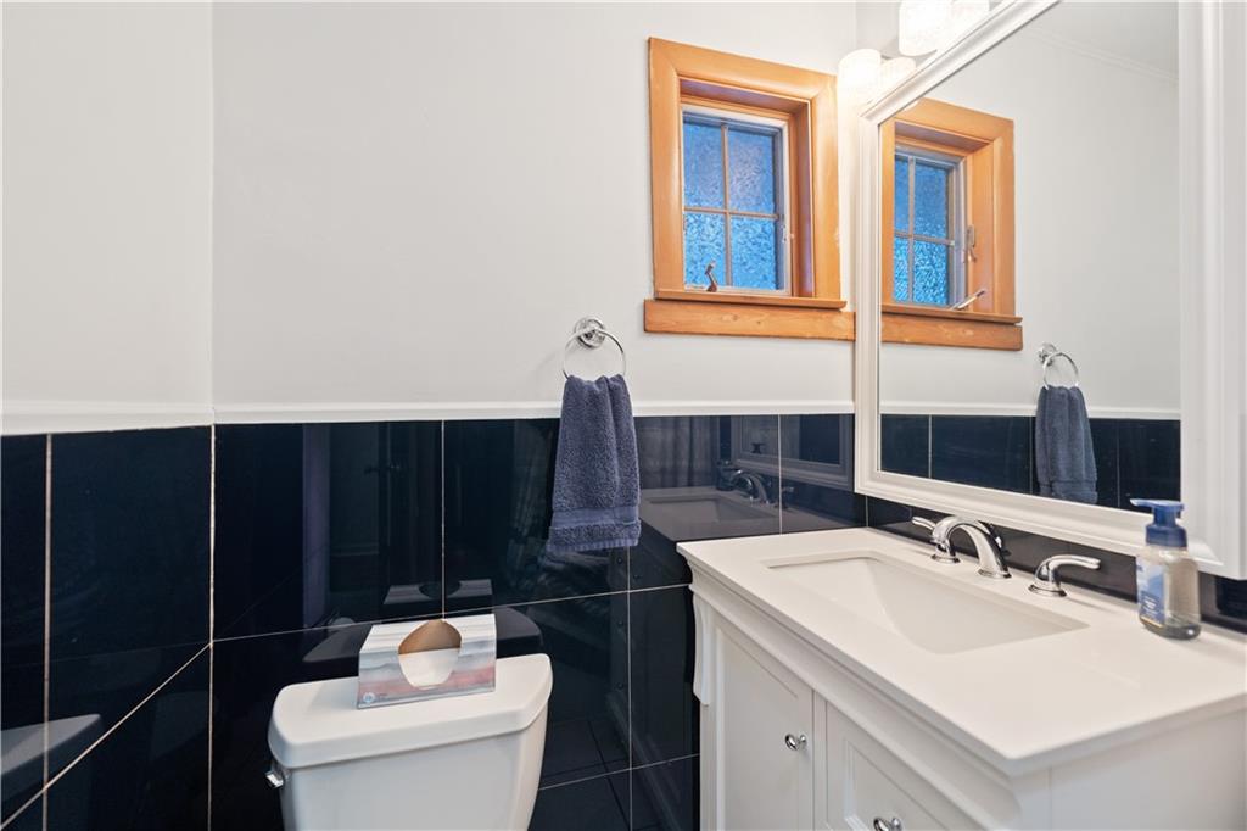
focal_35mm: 14
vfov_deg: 81.2
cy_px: 416
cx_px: 624
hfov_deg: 104.3
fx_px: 485
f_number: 2.8
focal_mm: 14
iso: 400
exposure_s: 1/30
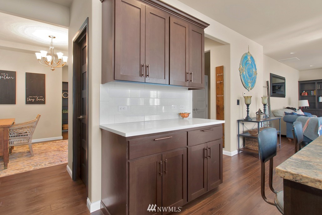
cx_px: 165
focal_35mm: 19
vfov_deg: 64.6
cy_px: 106
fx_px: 170
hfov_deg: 86.9
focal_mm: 12
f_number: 6.3
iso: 125
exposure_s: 1/3
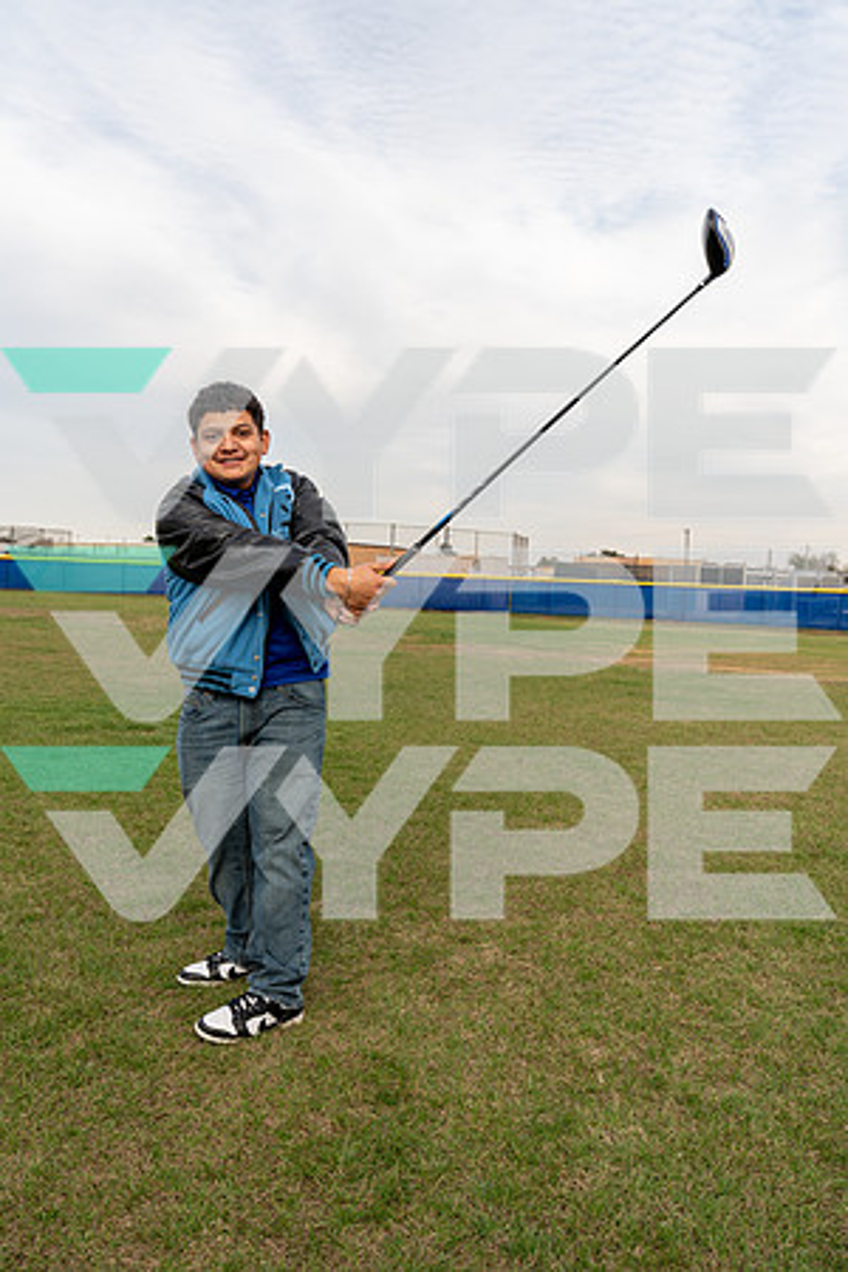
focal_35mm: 29
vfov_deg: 63.7
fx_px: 1025
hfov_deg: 45.0
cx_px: 424
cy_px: 636
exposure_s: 1/200
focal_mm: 29
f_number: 8
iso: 250
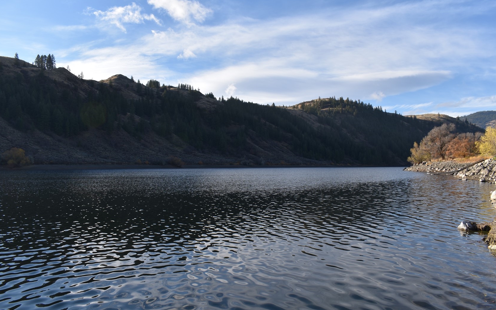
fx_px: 378
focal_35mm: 28
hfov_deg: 66.5
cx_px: 244
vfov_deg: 44.5
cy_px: 162
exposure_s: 1/200
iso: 100
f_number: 8
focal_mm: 18
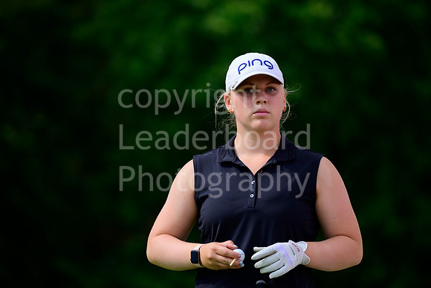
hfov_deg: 5.2
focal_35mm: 400
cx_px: 216
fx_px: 4790
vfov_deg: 3.4
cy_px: 144
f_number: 6.3
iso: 800
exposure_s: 1/2000
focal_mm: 400
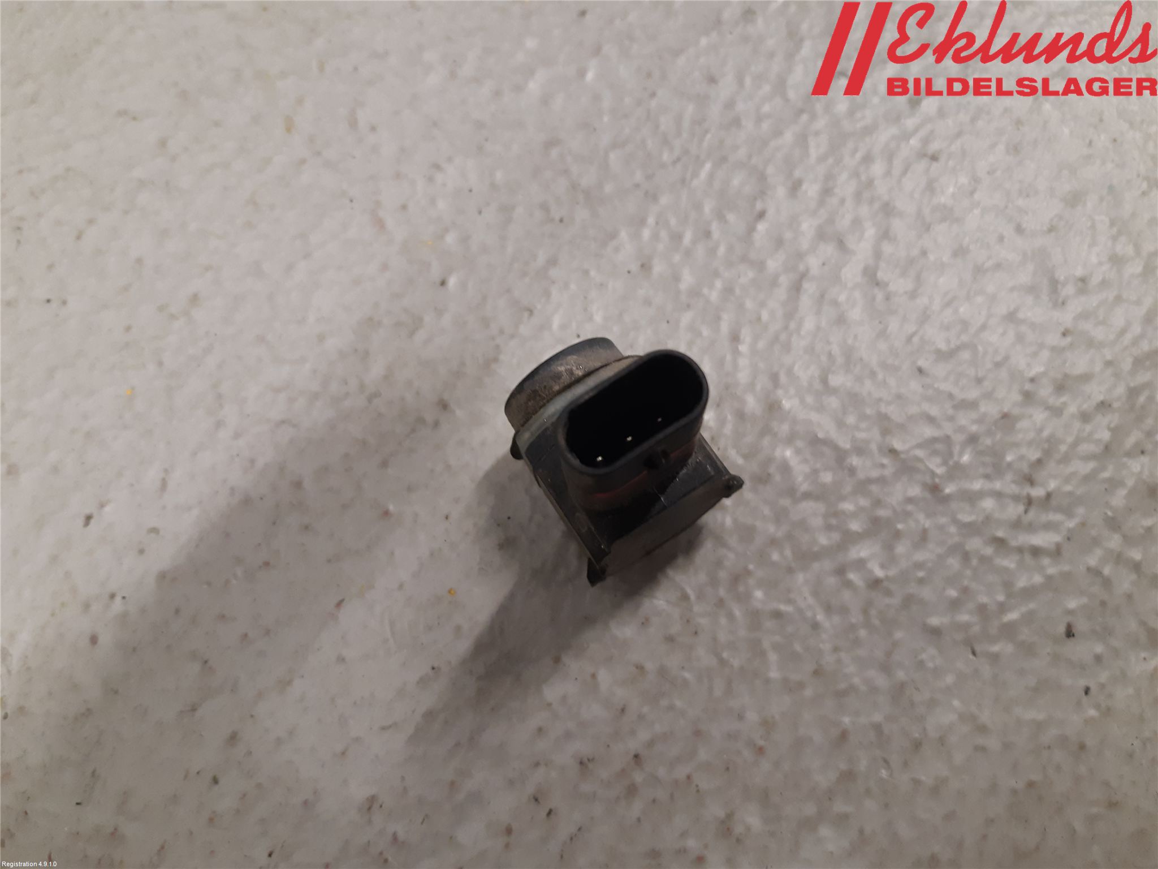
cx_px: 579
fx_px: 870
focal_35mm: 26
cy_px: 434
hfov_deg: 67.3
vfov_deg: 53.1
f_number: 1.7
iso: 160
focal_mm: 3.93
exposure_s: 1/50
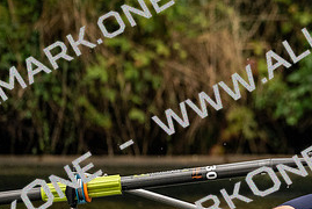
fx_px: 11227
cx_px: 296
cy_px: 139
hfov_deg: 1.6
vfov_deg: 1.1
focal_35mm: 1294
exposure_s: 1/2500
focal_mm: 400
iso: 1000
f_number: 4.5
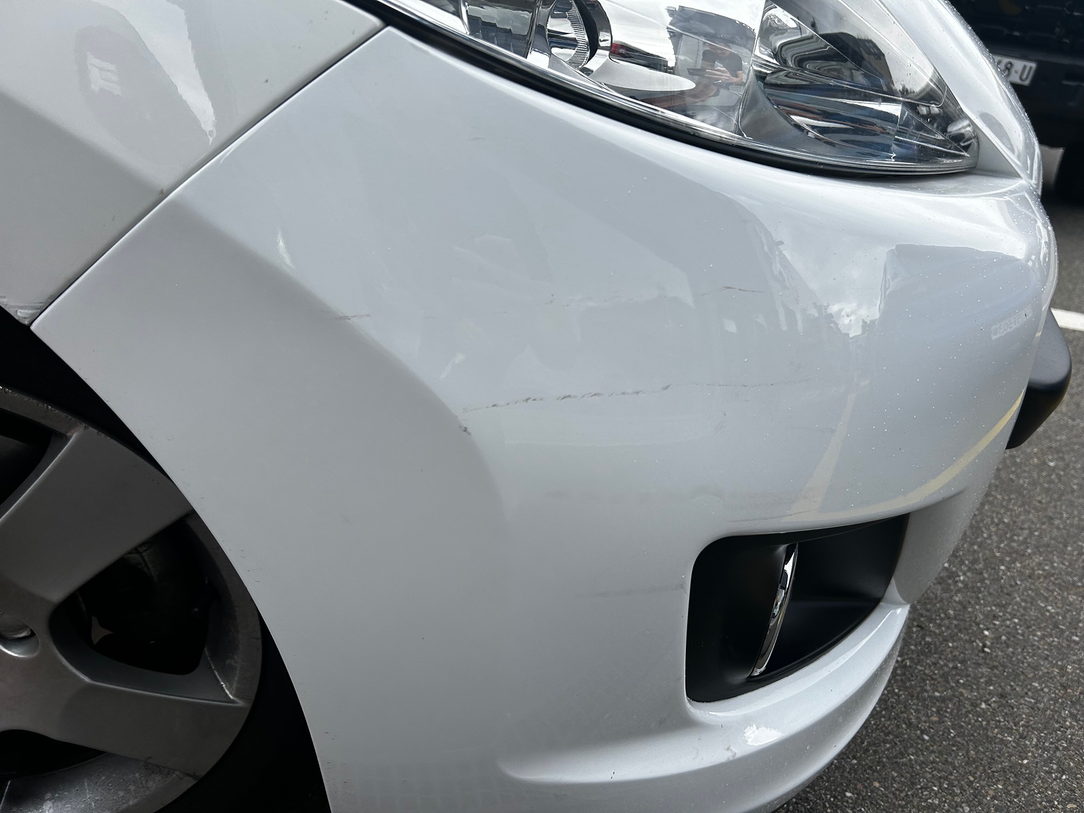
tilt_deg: -23.3
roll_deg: -5.1
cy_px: 406
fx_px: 814
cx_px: 542
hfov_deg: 67.3
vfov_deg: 53.1
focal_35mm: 26
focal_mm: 5.7
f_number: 1.5
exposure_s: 1/1100
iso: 50
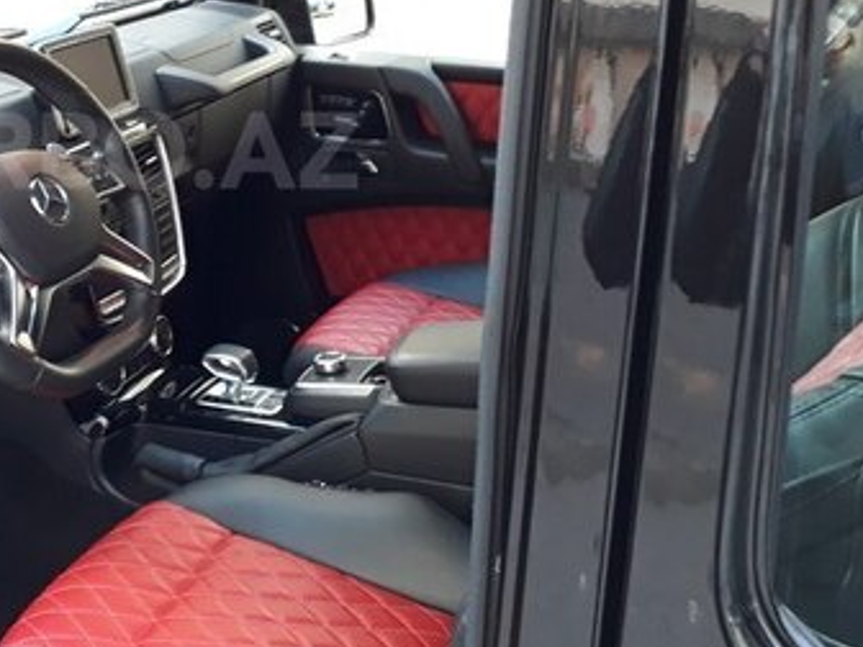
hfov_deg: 34.3
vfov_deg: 27.1
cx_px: 95
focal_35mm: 53
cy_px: 150
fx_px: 1321
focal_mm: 3.6
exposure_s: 1/33
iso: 125
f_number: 1.9
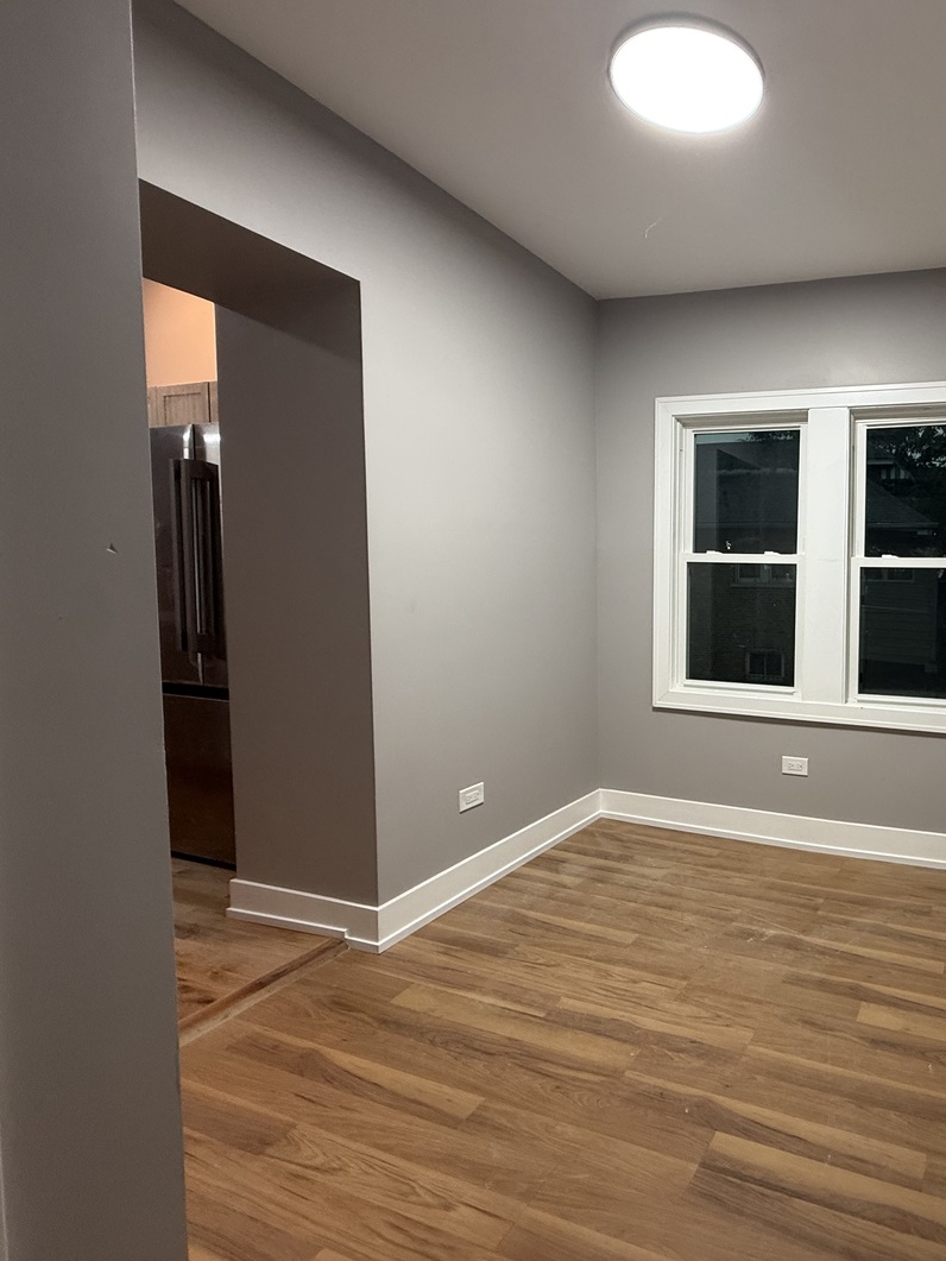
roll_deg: -1.1
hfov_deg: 61.9
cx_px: 781
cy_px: 622
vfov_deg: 84.7
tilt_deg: -3.9
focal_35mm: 19
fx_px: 692
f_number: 2.2
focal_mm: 2.22
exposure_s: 1/60
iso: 160
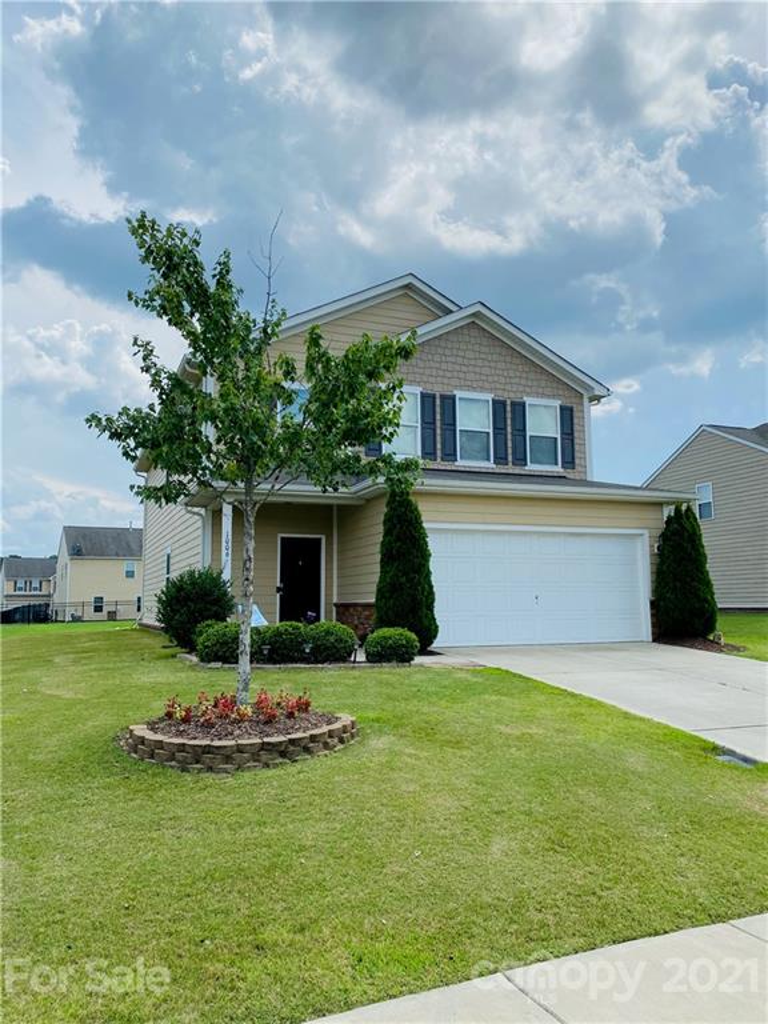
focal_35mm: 26
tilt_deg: +8.1
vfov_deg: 67.3
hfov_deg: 53.1
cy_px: 512
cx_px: 384
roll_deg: +0.3
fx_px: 769
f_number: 1.8
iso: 32
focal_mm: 4.25
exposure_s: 1/3401
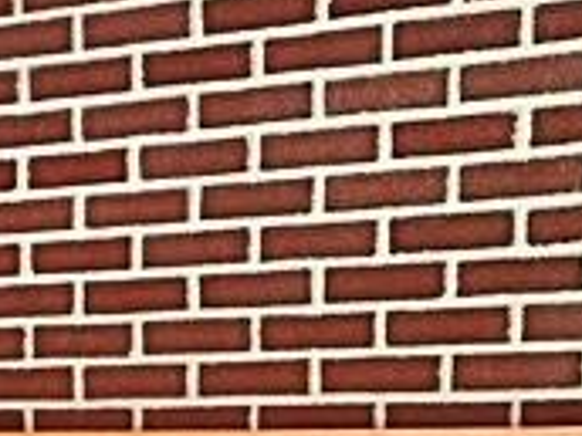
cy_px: 784
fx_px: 1816
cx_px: 203
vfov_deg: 12.5
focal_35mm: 108
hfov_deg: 18.2
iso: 40
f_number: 2.2
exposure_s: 1/30
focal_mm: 4.15
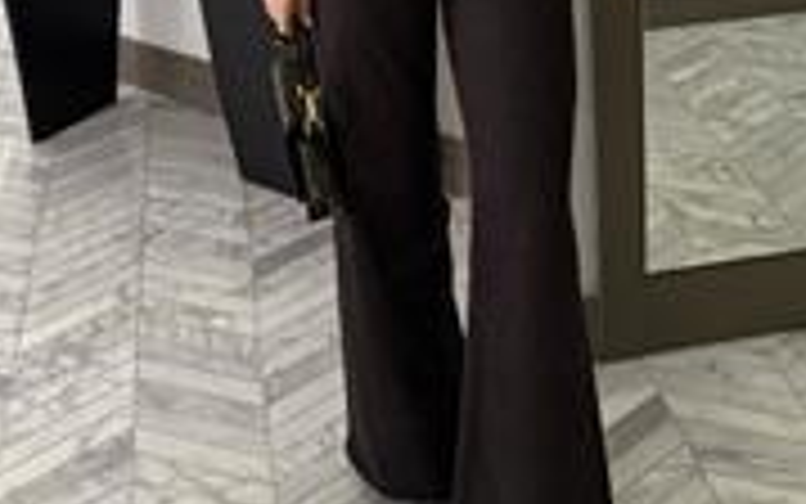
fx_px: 1252
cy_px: -238
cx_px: 419
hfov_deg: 35.7
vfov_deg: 19.9
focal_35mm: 57
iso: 320
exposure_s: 1/60
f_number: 1.78
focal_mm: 6.76
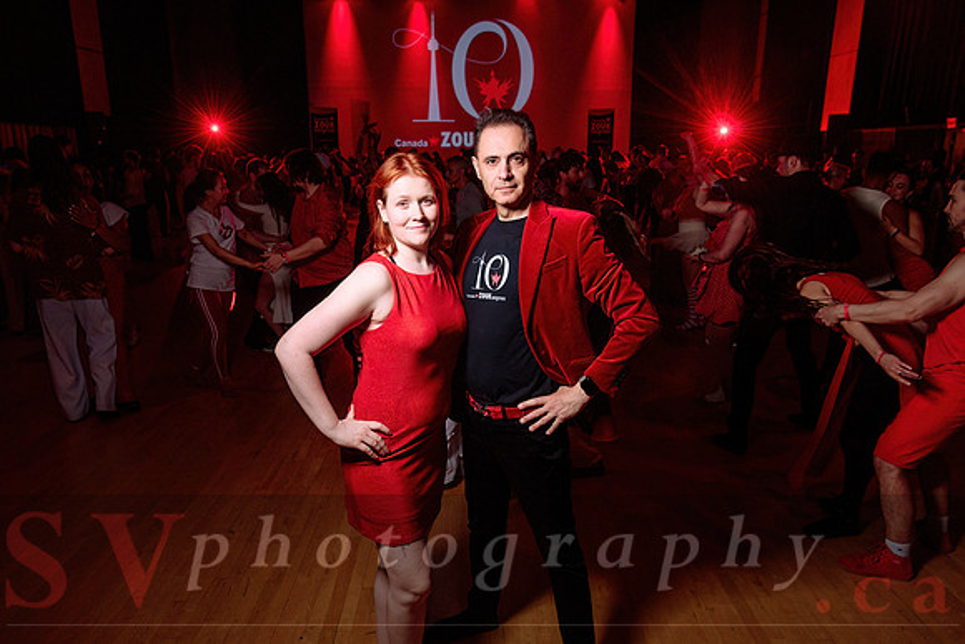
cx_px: 482
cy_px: 359
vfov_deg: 47.3
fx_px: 733
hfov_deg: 66.7
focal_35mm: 27
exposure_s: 1/50
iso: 1000
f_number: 4.5
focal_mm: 24
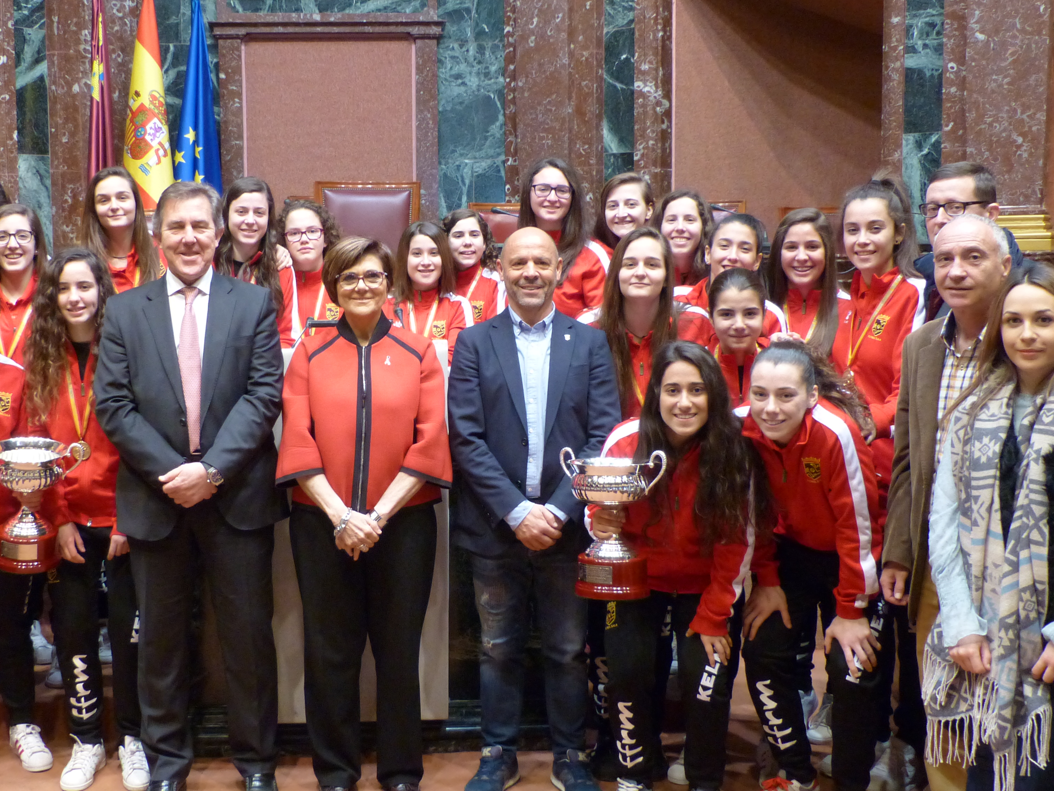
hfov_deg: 42.6
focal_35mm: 44
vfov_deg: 32.9
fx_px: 1340
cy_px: 378
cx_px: 395
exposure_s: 1/25
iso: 400
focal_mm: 5.9
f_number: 2.8
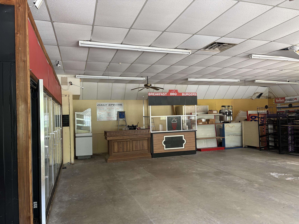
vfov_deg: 53.1
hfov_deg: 67.3
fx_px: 225
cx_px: 150
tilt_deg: +1.2
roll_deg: +1.7
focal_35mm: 26
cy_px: 112
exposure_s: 1/98
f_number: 1.6
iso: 125
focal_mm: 5.96
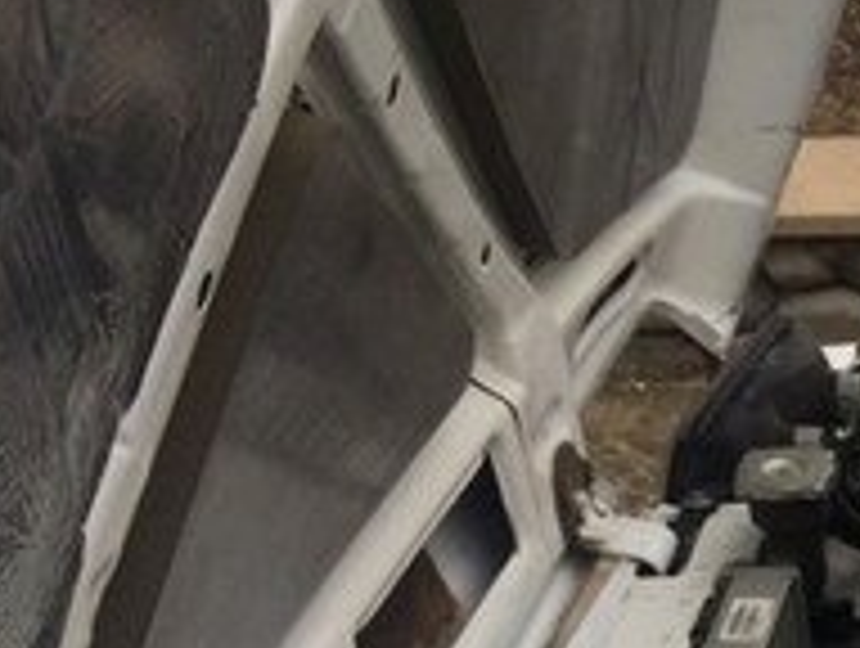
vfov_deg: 13.6
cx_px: 1468
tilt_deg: -40.5
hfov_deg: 16.8
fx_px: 2489
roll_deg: +1.7
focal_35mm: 100
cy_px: 1087
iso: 32
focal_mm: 4.15
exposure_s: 1/838
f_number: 2.2
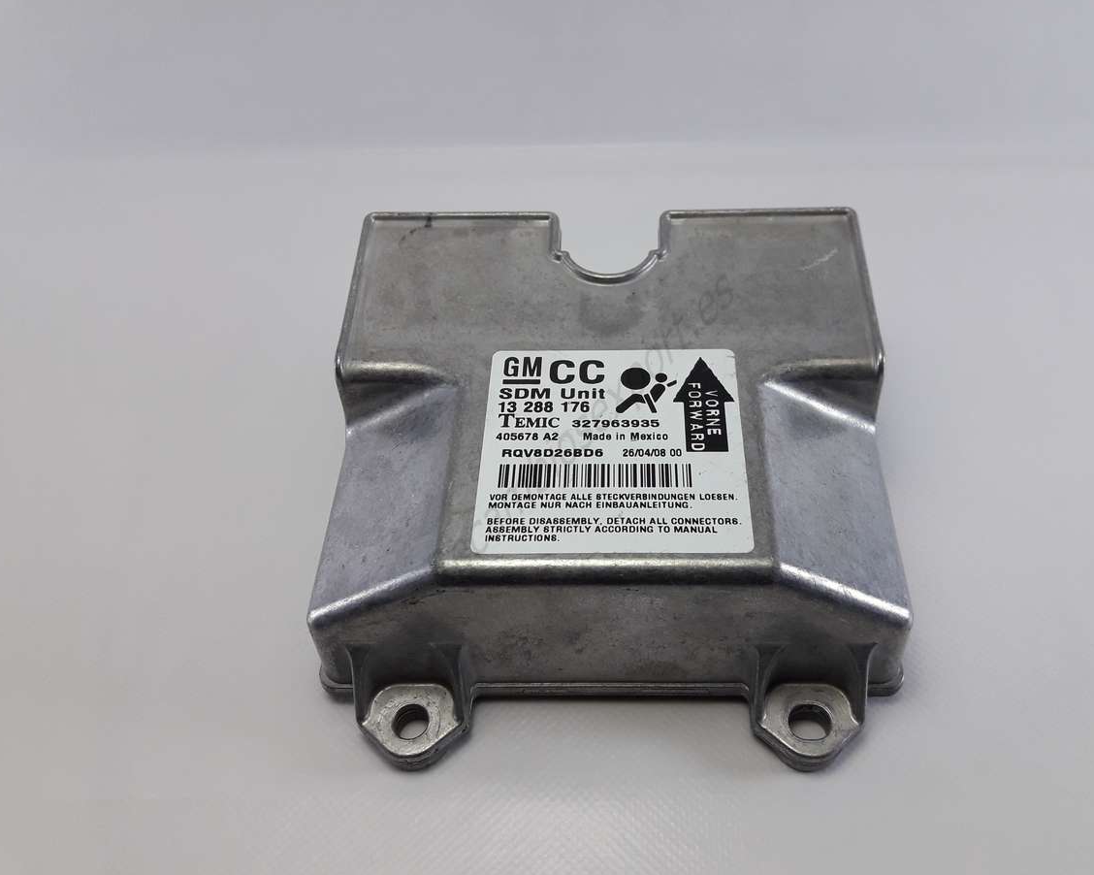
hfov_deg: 58.7
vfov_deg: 48.5
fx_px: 971
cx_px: 589
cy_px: 427
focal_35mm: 30
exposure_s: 1/100
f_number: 1.9
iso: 64
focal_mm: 3.7
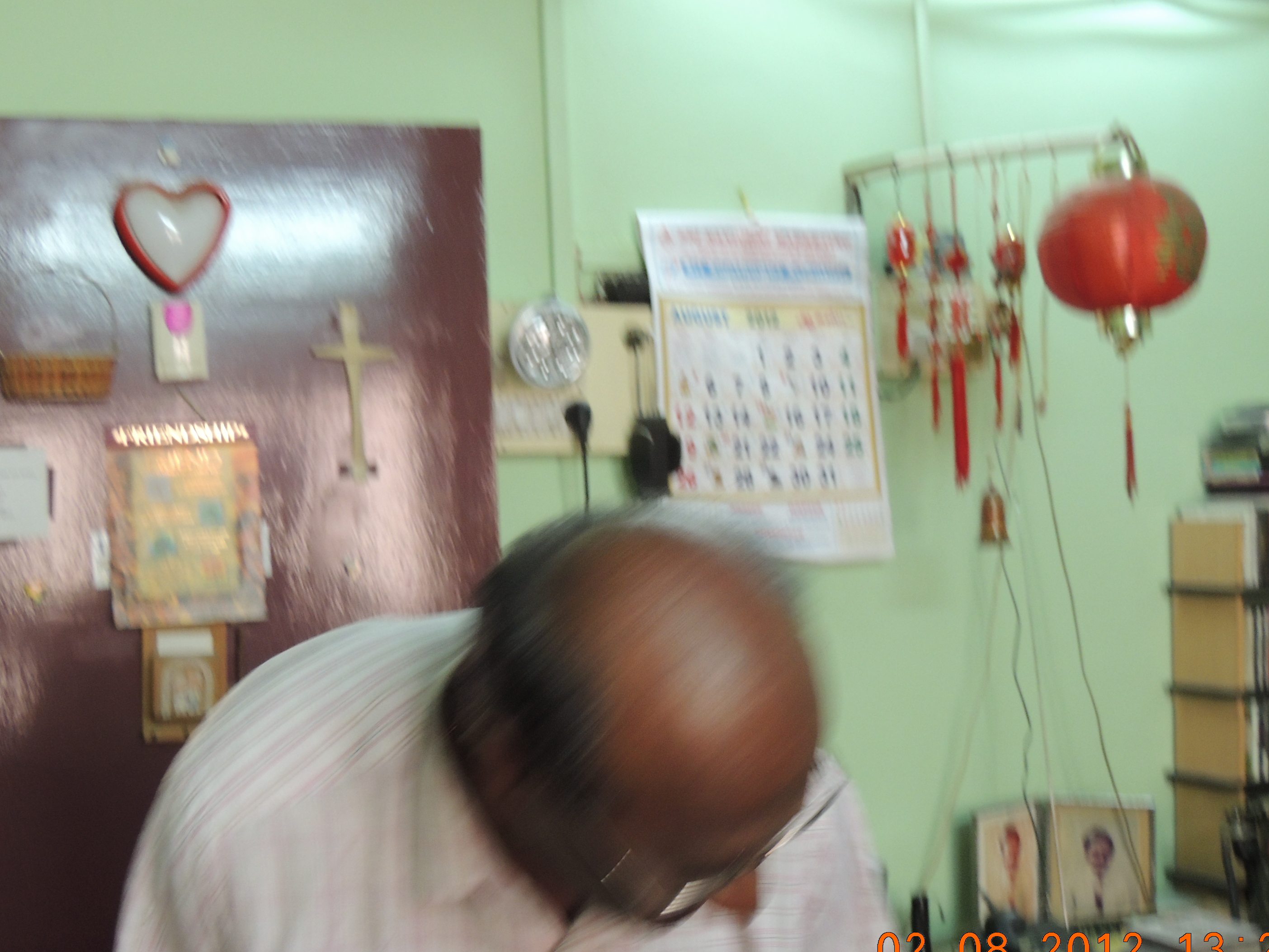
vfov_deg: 29.1
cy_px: 510
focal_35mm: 50
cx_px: 637
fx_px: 1833
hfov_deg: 38.2
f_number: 3.4
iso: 400
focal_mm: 7.6
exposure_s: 1/15
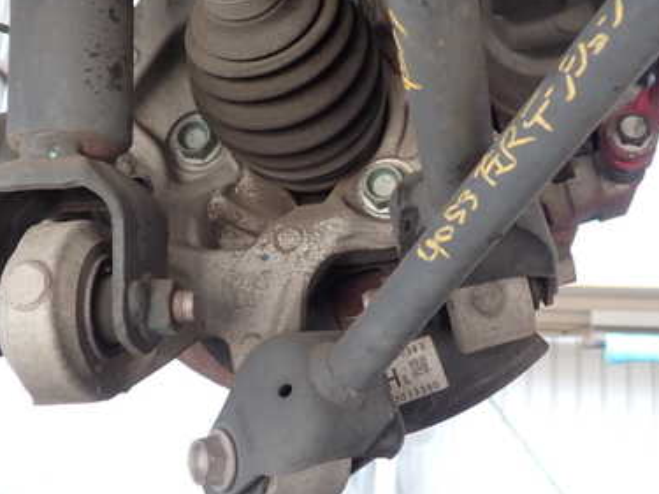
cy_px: 192
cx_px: 313
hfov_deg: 39.7
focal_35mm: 48
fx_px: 914
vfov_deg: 30.2
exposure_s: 1/50
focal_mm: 5.4
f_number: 2.3
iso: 200
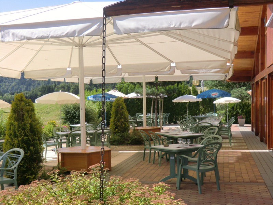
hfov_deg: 40.4
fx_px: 371
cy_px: 102
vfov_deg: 30.9
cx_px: 136
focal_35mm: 47
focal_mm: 8.4
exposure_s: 1/320
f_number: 4
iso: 64
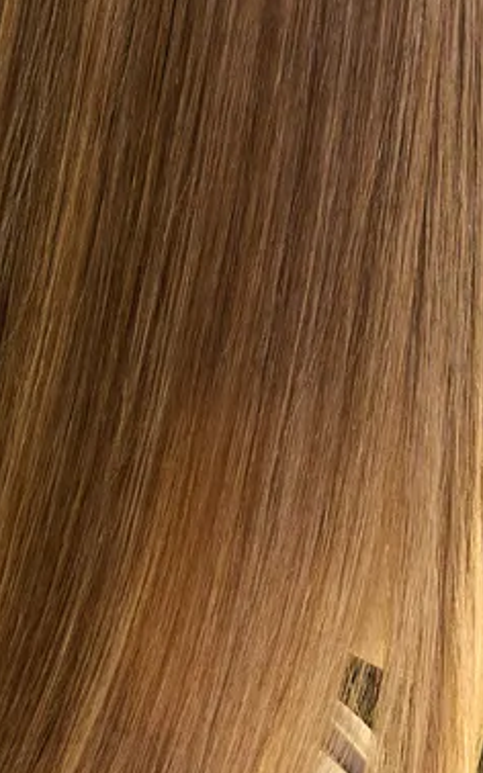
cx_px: 272
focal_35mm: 491
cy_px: 329
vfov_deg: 4.3
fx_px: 10349
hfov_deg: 2.7
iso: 250
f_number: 4
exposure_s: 1/160
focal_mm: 90
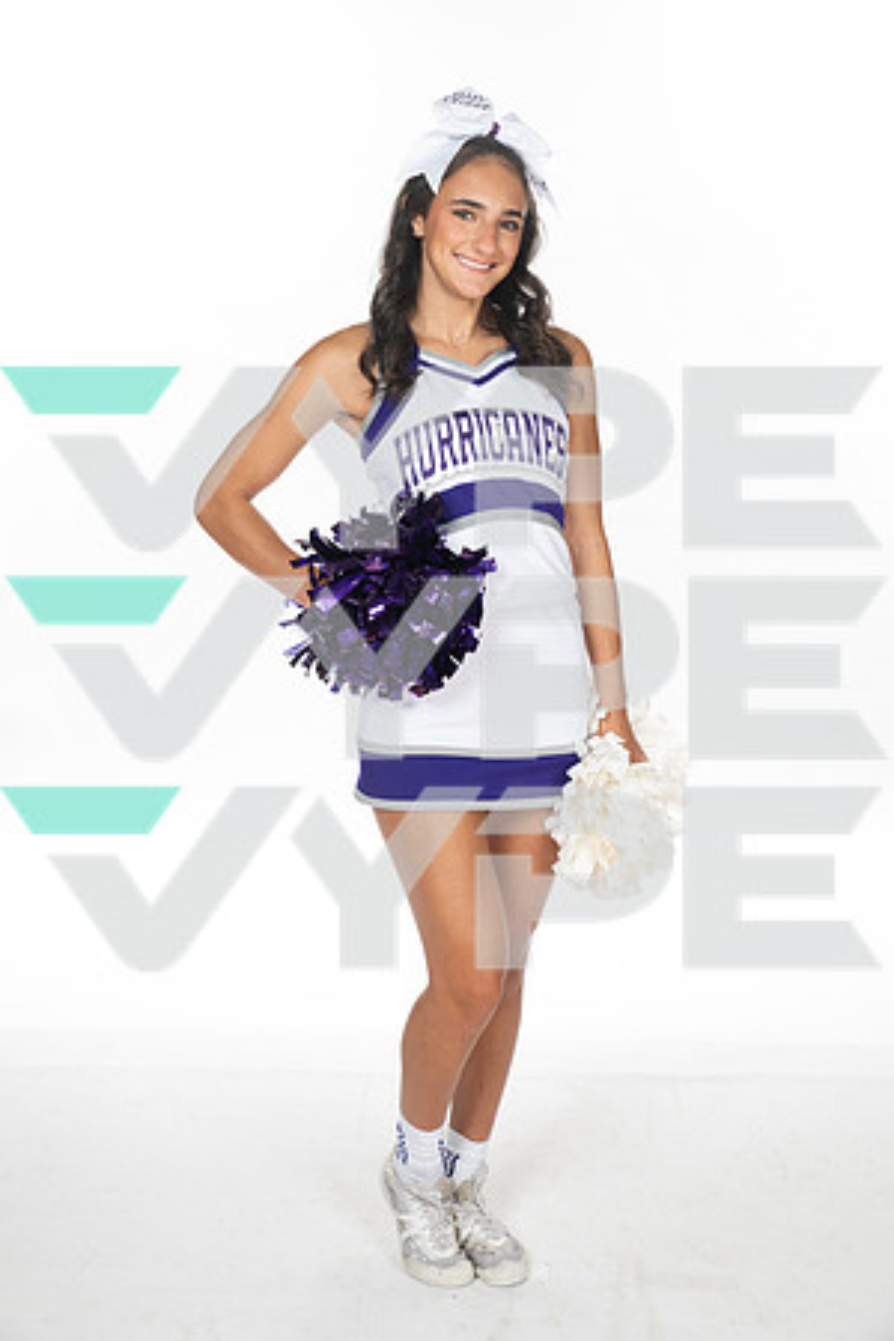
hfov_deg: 26.0
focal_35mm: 52
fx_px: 1937
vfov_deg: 38.2
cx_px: 447
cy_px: 670
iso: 800
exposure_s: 1/320
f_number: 7.1
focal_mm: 52
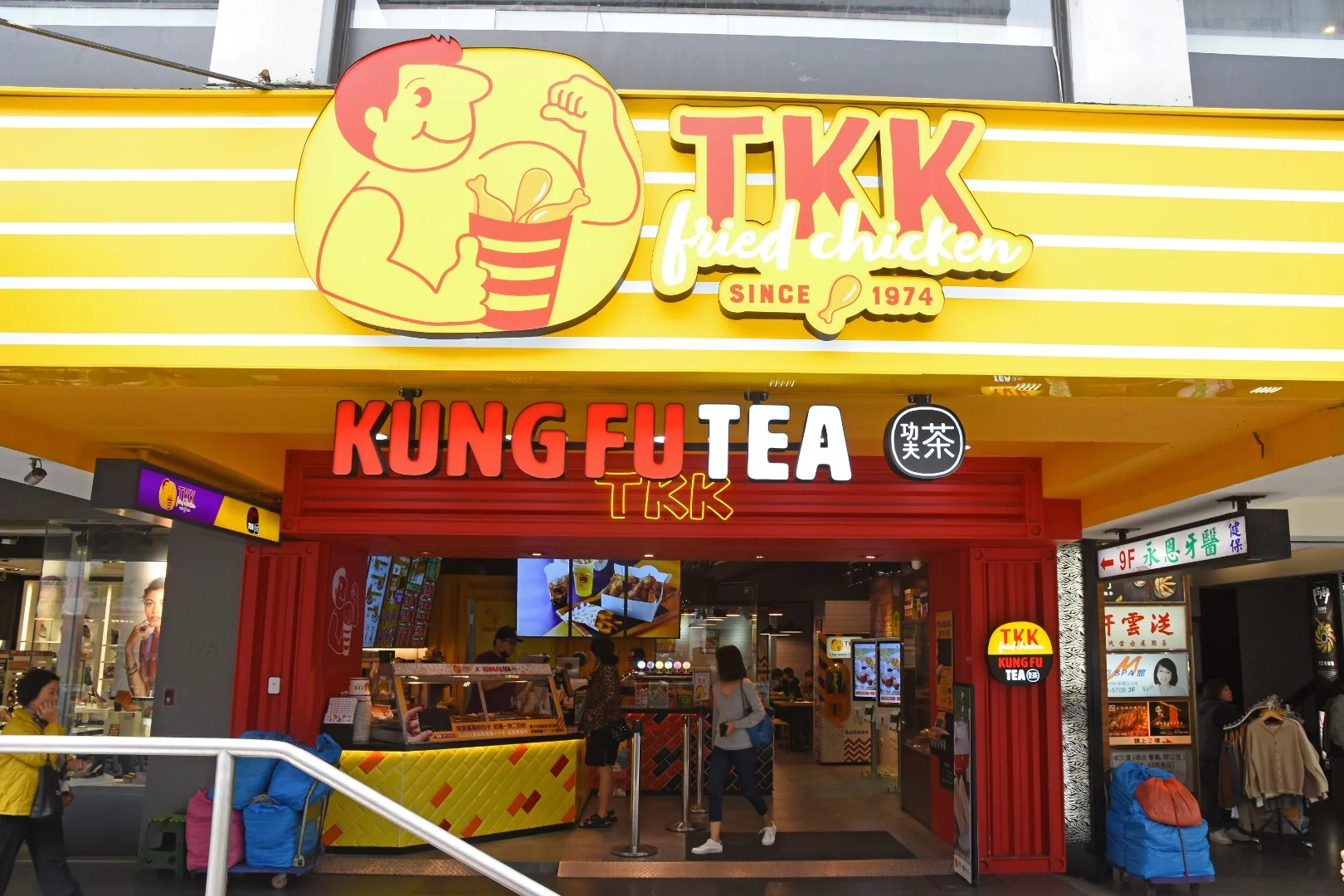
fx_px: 896
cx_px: 672
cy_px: 448
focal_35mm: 24
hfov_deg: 73.7
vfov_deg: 53.1
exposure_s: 1/100
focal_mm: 16
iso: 400
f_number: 6.3
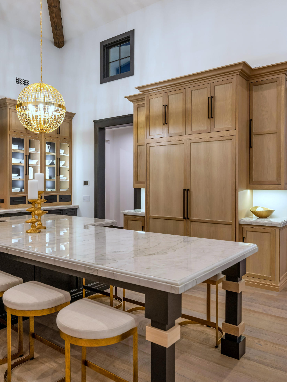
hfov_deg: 49.4
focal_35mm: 28
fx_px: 309
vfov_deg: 63.4
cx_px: 113
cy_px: 189
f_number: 4.5
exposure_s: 1/10
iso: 160
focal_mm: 19
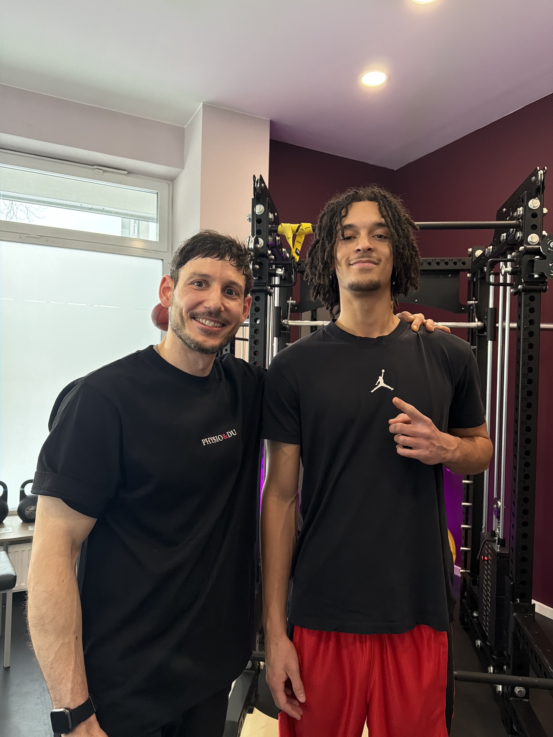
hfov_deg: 56.8
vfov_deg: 71.6
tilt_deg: +1.3
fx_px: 511
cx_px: 276
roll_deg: -0.5
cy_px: 368
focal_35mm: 24
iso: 640
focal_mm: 6.76
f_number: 1.78
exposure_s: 1/100
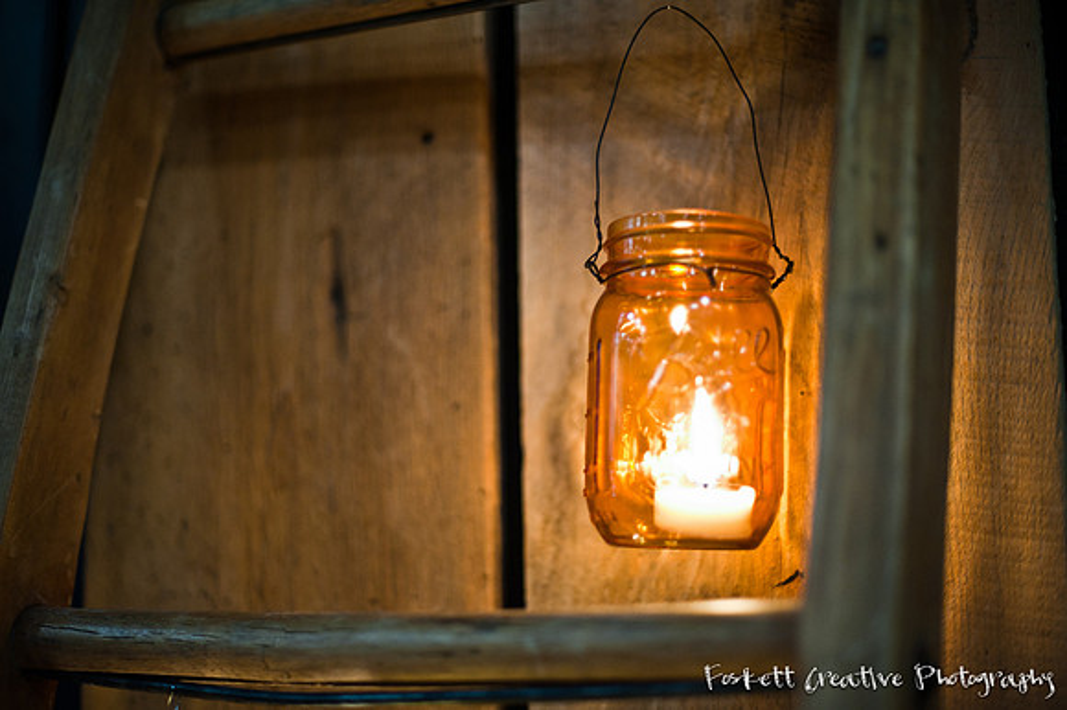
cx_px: 534
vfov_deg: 27.0
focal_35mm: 50
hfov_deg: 39.6
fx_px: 1481
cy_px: 355
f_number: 1.4
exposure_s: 1/100
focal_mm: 50
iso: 1600
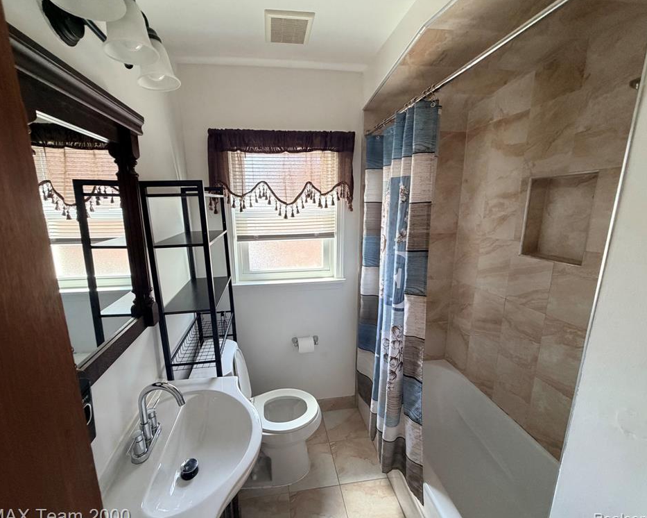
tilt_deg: -10.8
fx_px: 287
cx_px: 309
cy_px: 263
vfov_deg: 84.0
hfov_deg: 96.7
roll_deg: +1.3
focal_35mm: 15
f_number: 2.2
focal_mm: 2.22
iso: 250
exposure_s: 1/60
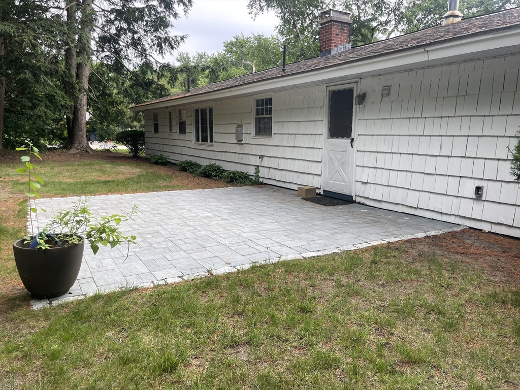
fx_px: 391
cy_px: 195
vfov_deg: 53.1
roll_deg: -0.3
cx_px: 260
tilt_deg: -7.8
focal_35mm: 26
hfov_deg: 67.3
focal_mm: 4.2
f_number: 1.6
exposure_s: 1/175
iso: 32
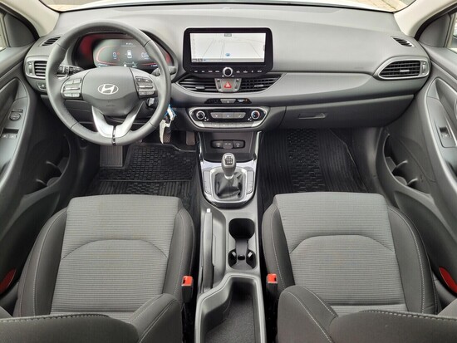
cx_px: 228
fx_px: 343
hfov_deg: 67.3
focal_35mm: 26
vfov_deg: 53.1
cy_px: 172
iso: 80
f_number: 1.8
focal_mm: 5.4
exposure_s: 1/100
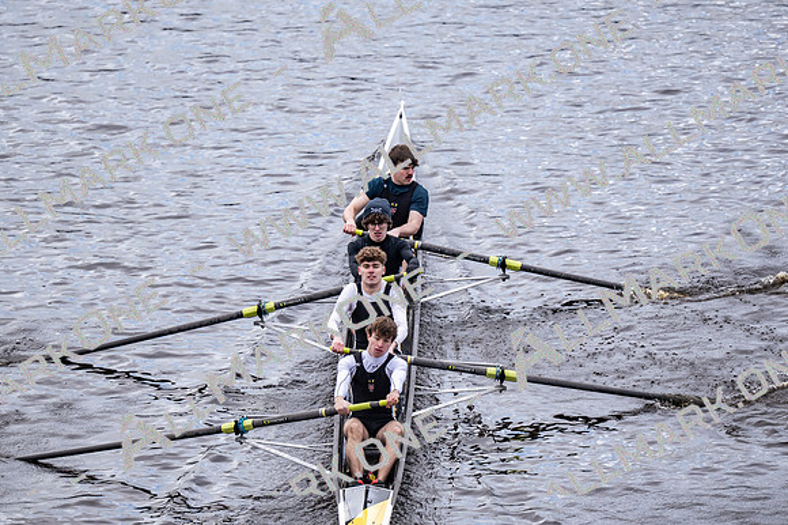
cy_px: 262
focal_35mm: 292
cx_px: 394
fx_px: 6388
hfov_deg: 7.1
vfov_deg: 4.7
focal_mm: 195
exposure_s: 1/2000
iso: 560
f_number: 2.8
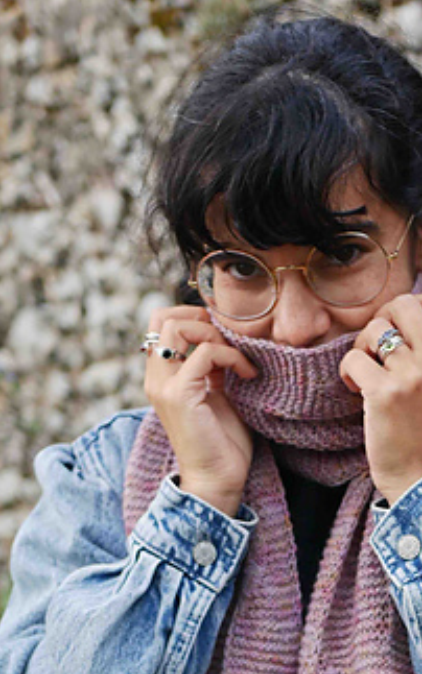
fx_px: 1931
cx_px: 332
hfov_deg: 12.4
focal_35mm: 105
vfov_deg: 19.4
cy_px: 643
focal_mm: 25
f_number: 2.5
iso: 200
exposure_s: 1/200
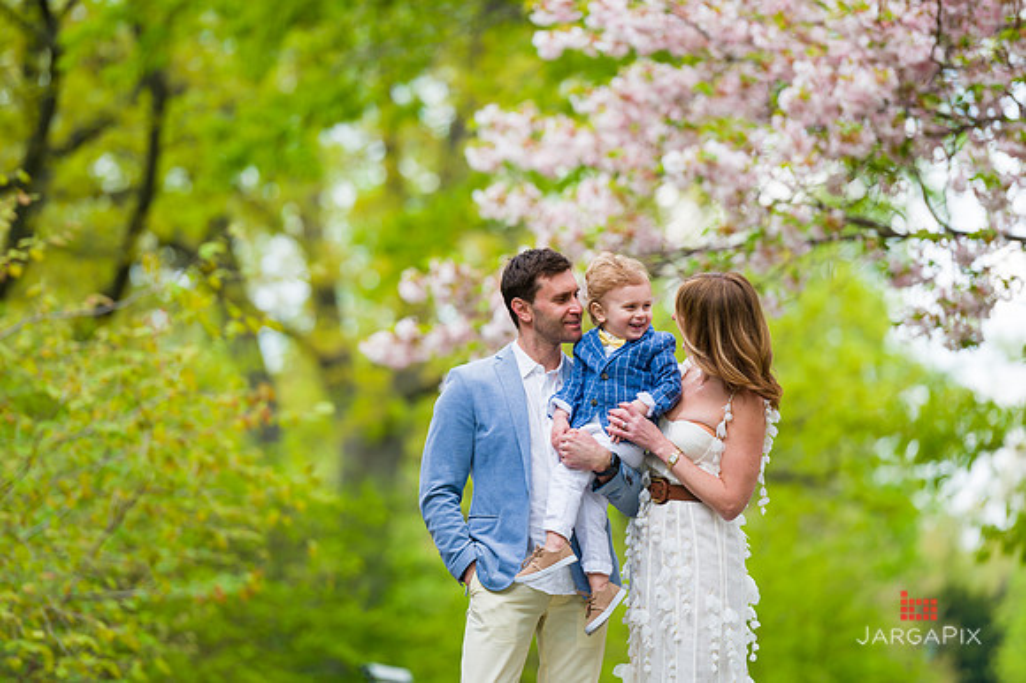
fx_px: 5697
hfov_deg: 10.3
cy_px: 342
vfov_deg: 6.9
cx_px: 513
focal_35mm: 200
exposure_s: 1/400
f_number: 4
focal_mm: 200
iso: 200
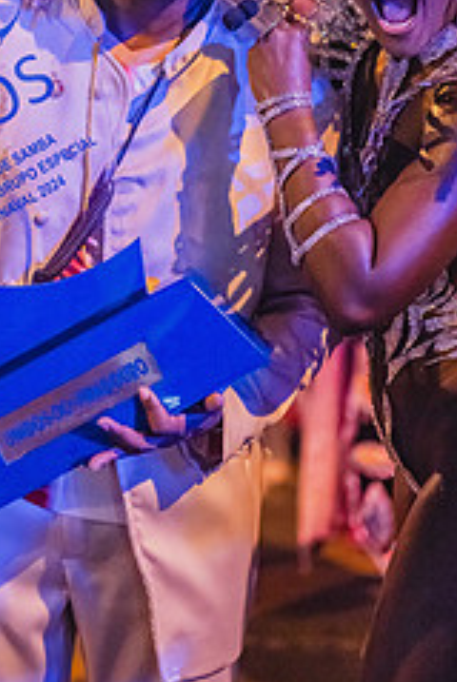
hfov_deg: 14.5
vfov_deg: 21.4
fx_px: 1785
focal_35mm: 94
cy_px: 123
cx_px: 109
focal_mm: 50
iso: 6400
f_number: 1.2
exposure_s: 1/250
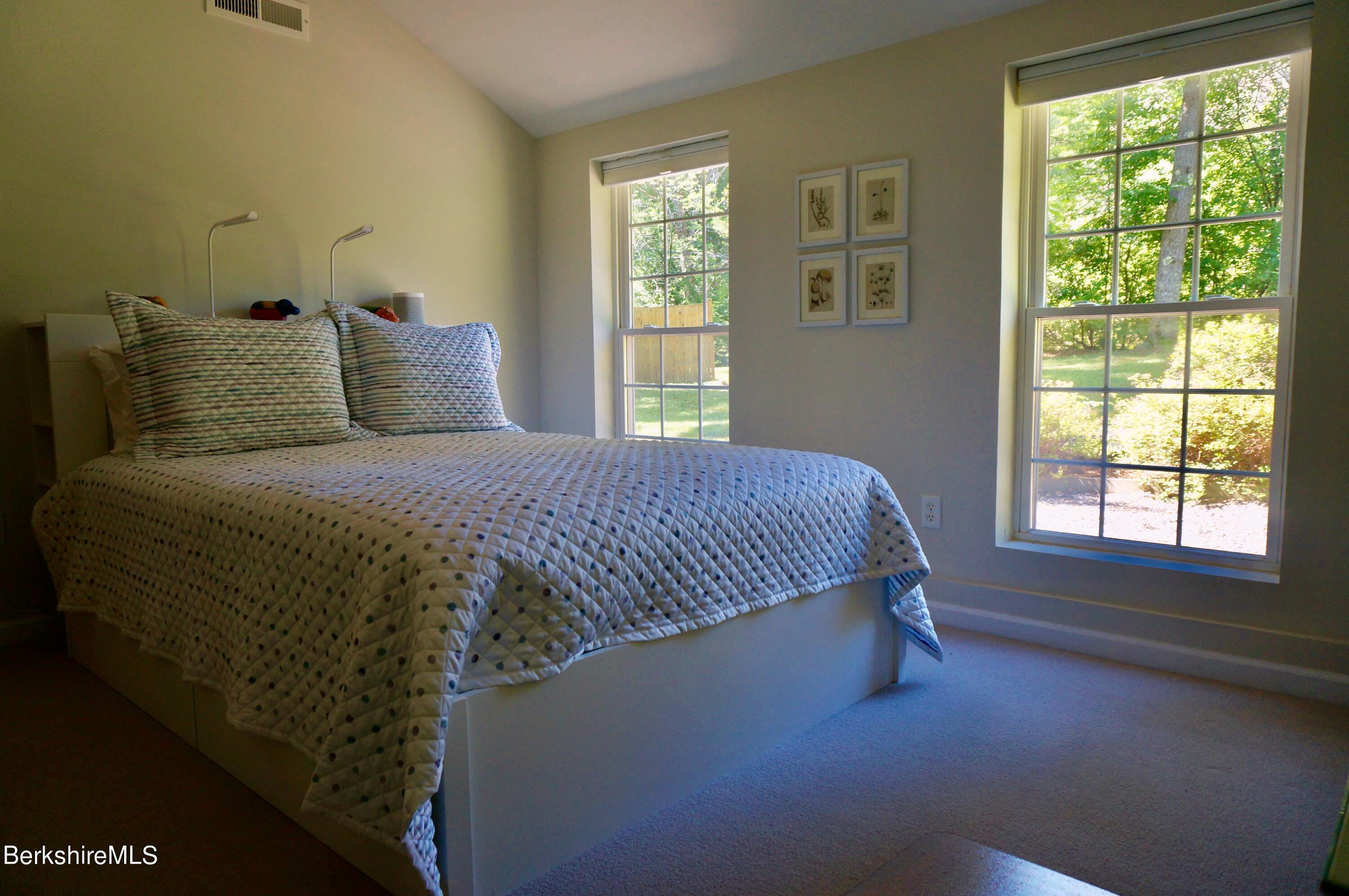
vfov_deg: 53.0
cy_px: 448
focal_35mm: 24
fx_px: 898
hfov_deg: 73.8
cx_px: 674
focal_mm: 16
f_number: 4.5
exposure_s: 1/60
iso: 320
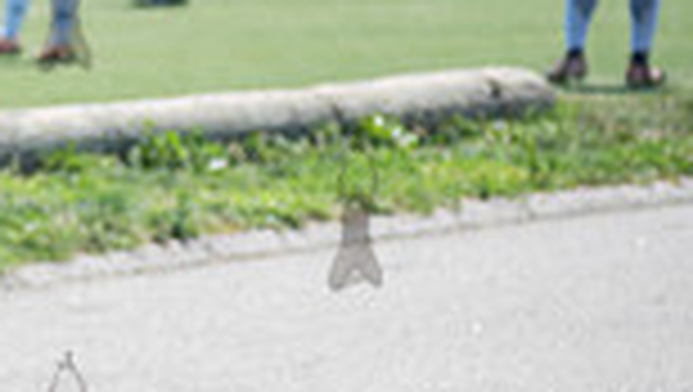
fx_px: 10743
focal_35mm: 584
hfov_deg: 3.7
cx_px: -501
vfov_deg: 2.1
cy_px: 210
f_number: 4
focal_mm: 145
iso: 200
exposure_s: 1/1600
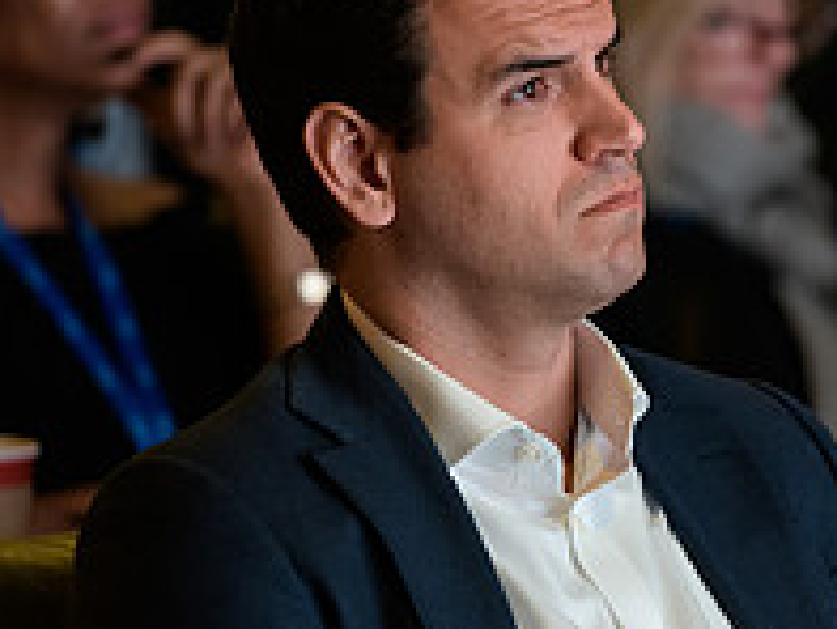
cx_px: 786
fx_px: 13694
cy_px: 359
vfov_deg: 2.6
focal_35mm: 566
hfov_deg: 3.5
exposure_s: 1/100
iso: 1600
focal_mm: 200
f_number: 3.2
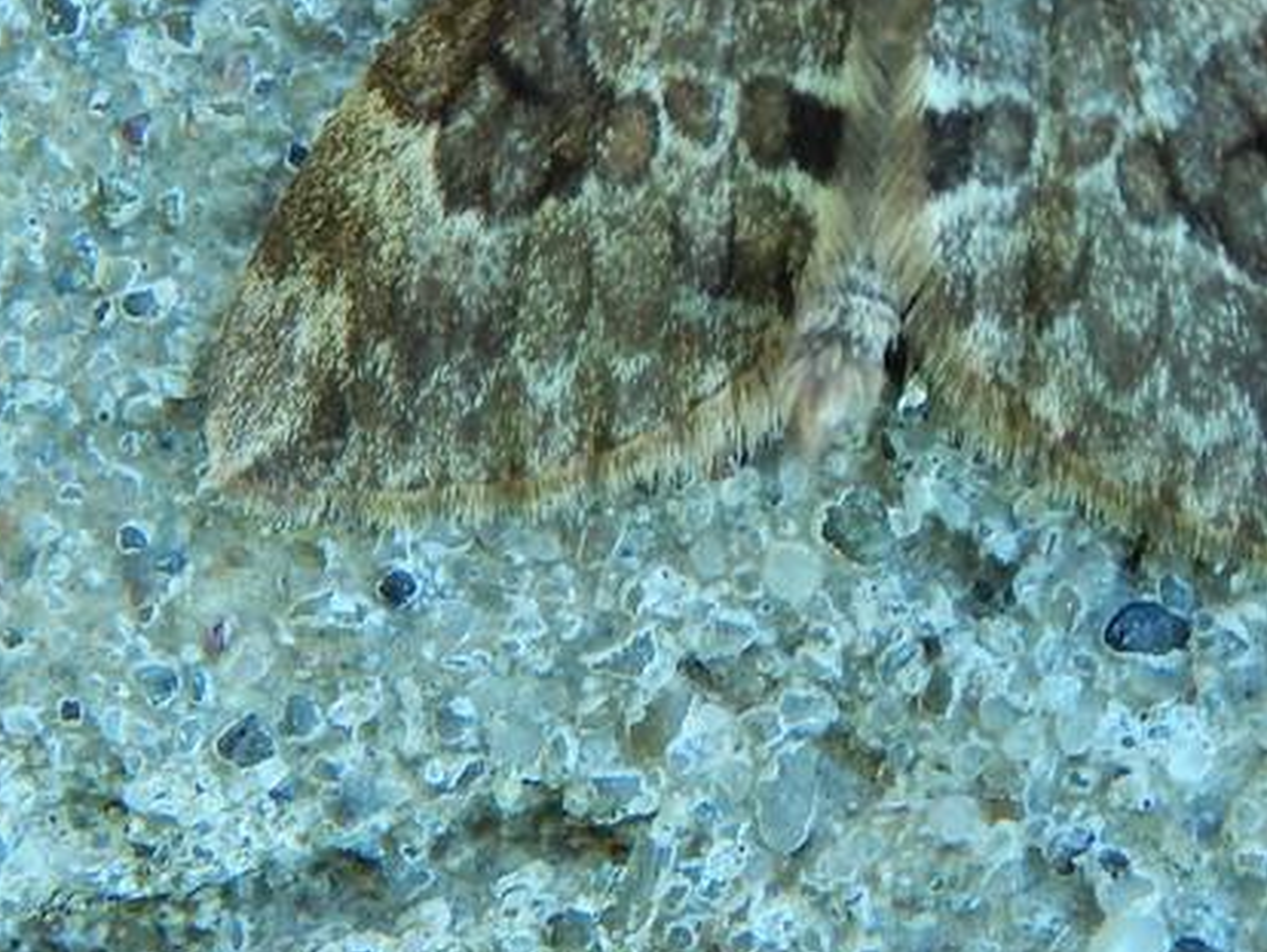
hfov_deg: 13.9
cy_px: 40
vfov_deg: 10.4
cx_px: 914
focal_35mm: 142
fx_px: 5200
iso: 125
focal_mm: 12.3
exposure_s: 1/60
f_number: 4.1
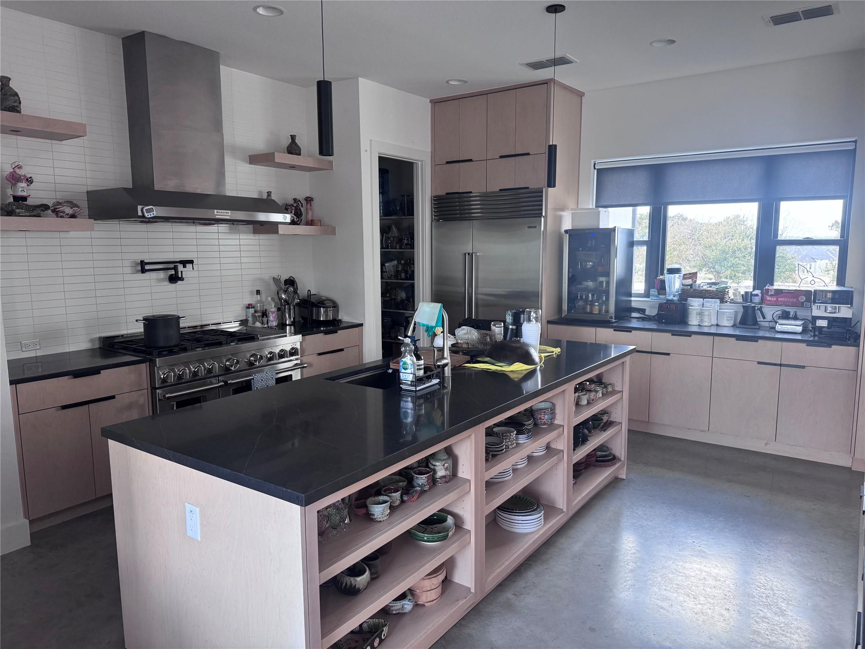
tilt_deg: -7.7
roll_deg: +0.3
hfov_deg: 71.6
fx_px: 600
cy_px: 324
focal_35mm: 24
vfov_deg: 56.8
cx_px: 432
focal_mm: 6.76
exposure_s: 1/119
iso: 200
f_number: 1.78
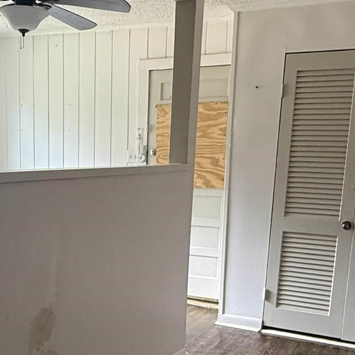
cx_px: 85
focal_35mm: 50
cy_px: 266
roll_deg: -1.3
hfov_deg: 33.3
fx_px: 580
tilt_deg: -10.9
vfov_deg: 33.4
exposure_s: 1/99
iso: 320
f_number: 2.2
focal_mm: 2.22
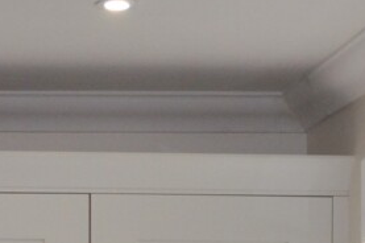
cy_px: 638
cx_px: -202
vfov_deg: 6.9
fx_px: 1873
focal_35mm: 185
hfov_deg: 10.7
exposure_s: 1/200
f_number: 3.8
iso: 500
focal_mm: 21
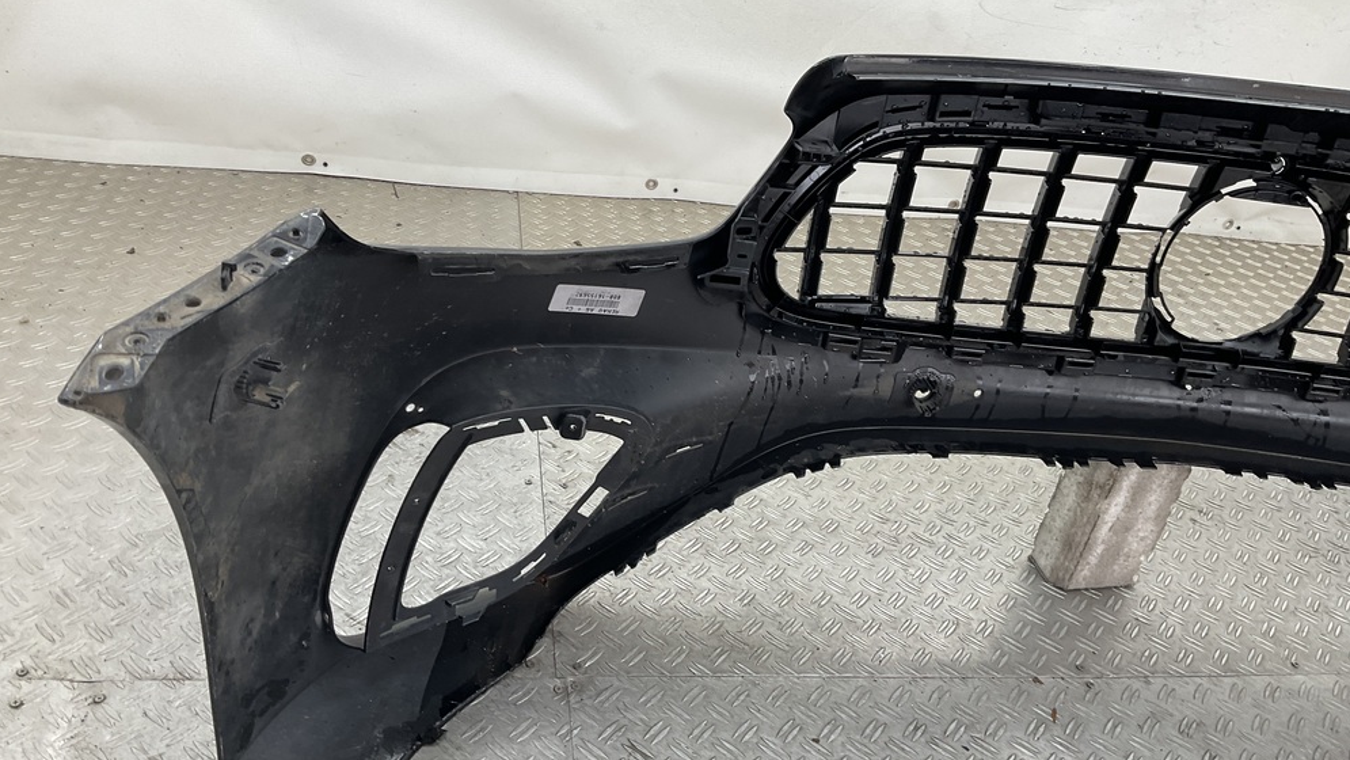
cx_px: 672
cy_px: 410
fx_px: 1146
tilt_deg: -32.8
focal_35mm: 32
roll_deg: -12.0
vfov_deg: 36.7
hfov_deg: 61.0
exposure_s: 1/100
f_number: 1.8
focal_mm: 3
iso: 32
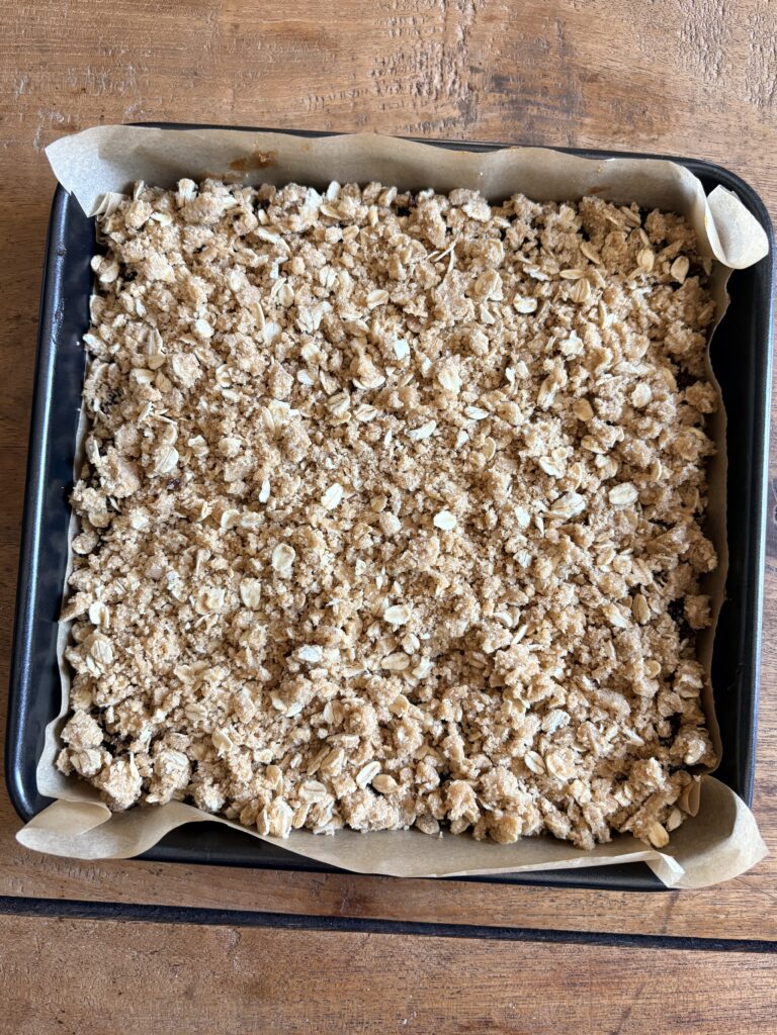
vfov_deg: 67.3
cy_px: 518
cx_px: 388
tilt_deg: -86.5
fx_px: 778
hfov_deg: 53.1
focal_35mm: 26
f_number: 1.6
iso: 160
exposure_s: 1/60
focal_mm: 5.96
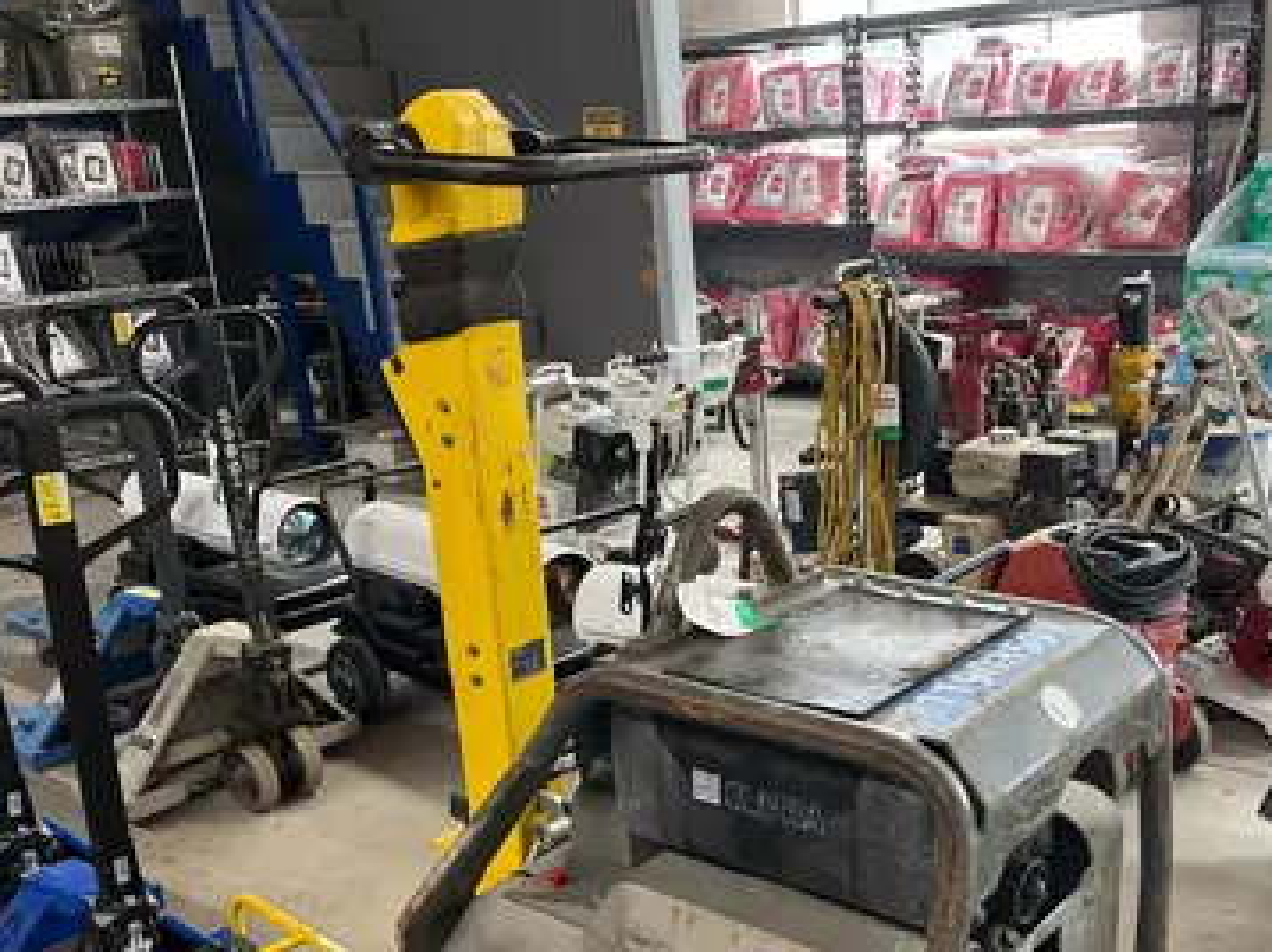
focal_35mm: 40
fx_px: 1469
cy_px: 691
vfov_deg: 35.3
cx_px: 792
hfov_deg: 46.4
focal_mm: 5.1
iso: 250
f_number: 1.6
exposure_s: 1/60
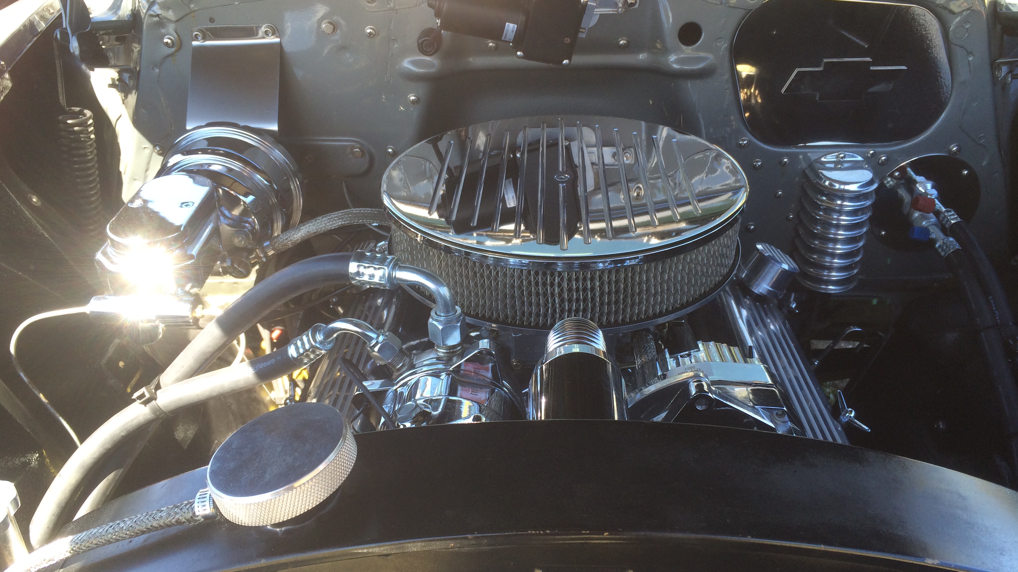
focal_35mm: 33
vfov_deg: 35.6
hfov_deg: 59.5
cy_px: 289
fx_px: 891
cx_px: 512
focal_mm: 4.12
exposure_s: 1/139
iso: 32
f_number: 2.2
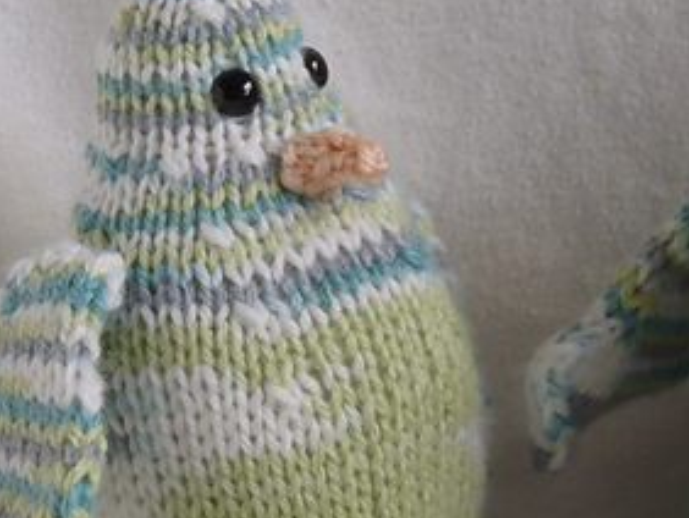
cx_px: 538
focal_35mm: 118
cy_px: 249
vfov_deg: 12.6
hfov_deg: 16.6
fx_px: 2351
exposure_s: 1/20
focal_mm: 9.39
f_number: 5
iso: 200
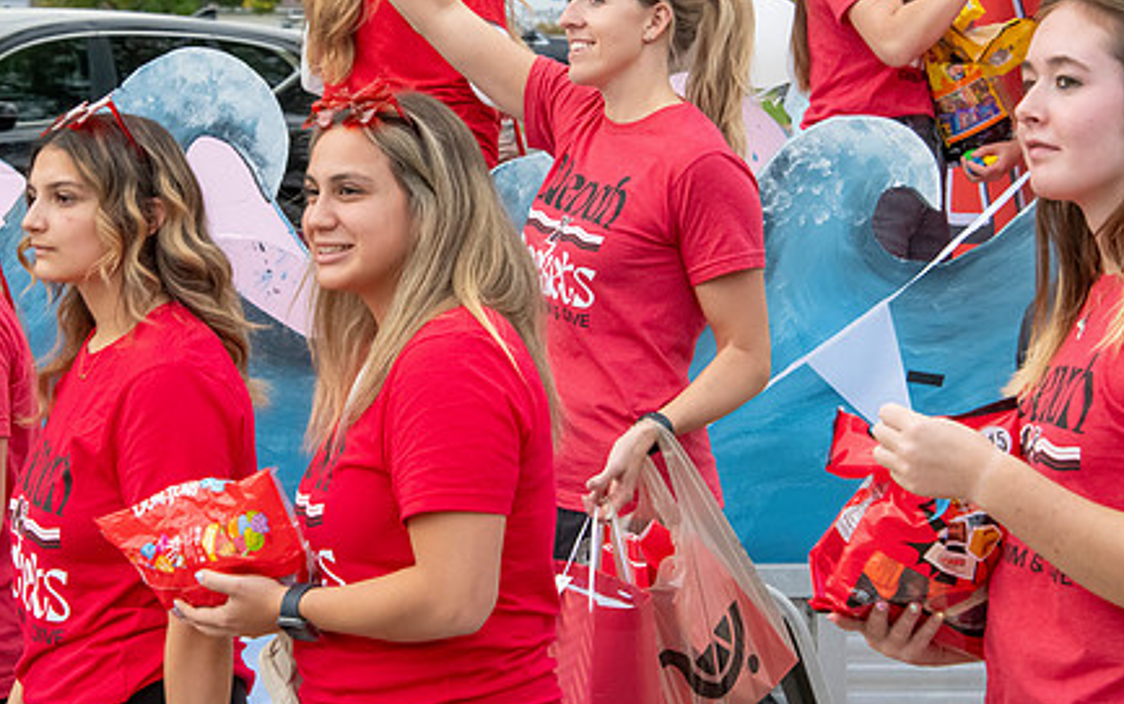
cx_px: 434
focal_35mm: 153
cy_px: 225
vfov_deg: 8.6
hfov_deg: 13.7
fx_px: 4689
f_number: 11
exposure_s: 1/320
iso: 3200
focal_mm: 112
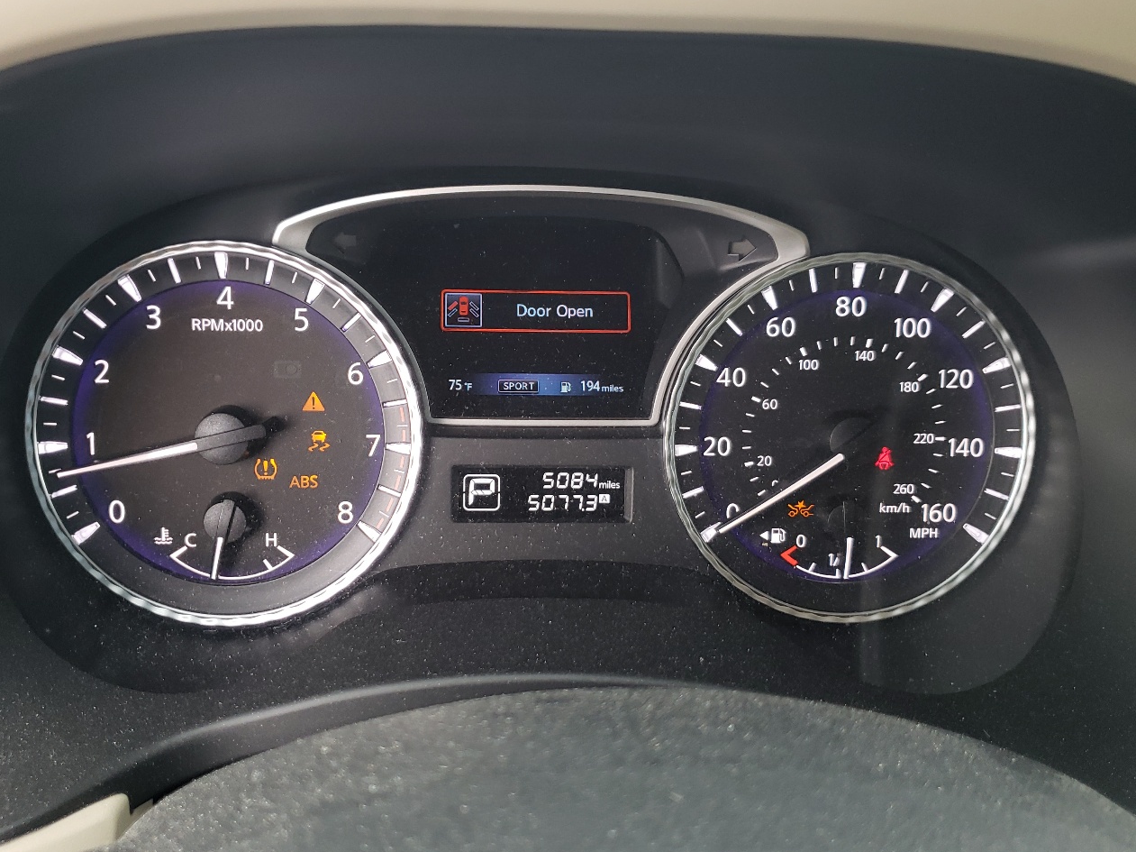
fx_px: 1083
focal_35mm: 33
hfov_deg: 55.4
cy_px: 453
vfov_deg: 42.9
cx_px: 555
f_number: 1.5
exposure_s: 1/120
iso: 75
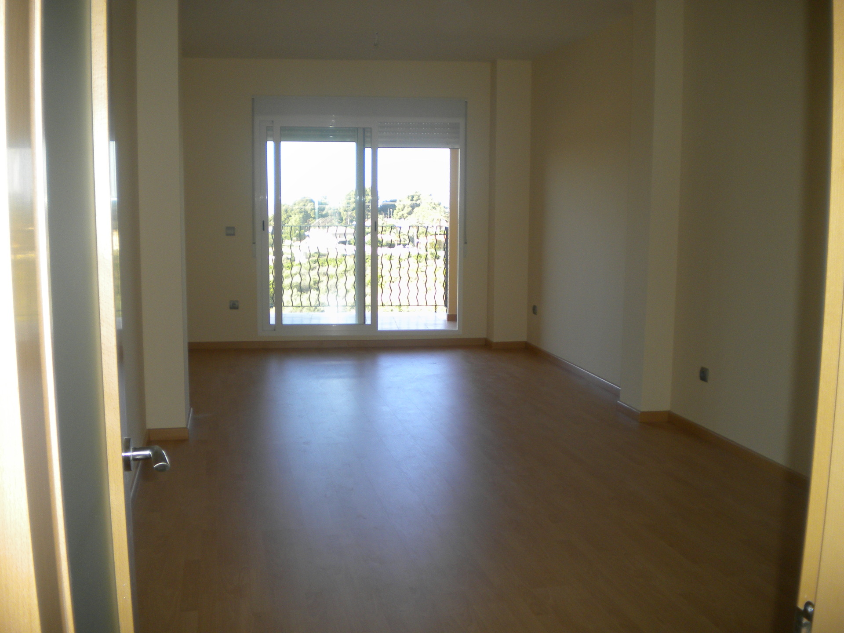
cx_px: 422
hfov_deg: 52.6
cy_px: 316
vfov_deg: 40.7
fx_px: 853
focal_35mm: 35
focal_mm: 6.3
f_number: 3.1
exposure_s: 1/126
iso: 113
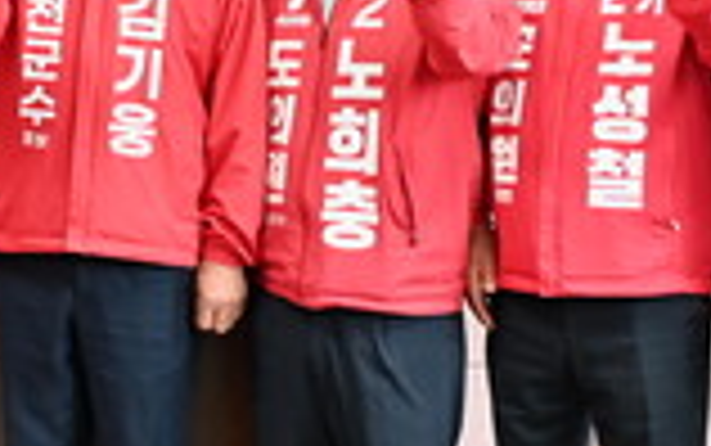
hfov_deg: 17.1
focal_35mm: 120
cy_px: 11
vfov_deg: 10.8
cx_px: 54
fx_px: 2327
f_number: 4
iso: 1400
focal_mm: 31
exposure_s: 1/160
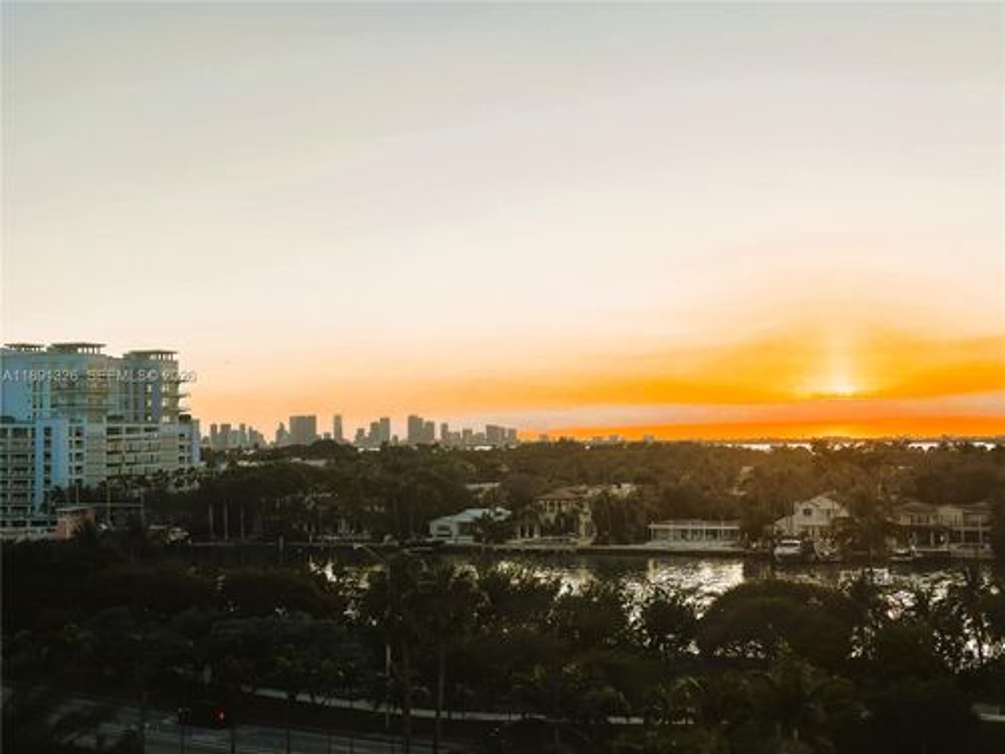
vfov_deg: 30.3
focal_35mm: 48
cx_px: 502
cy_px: 377
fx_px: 1394
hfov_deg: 39.7
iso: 64
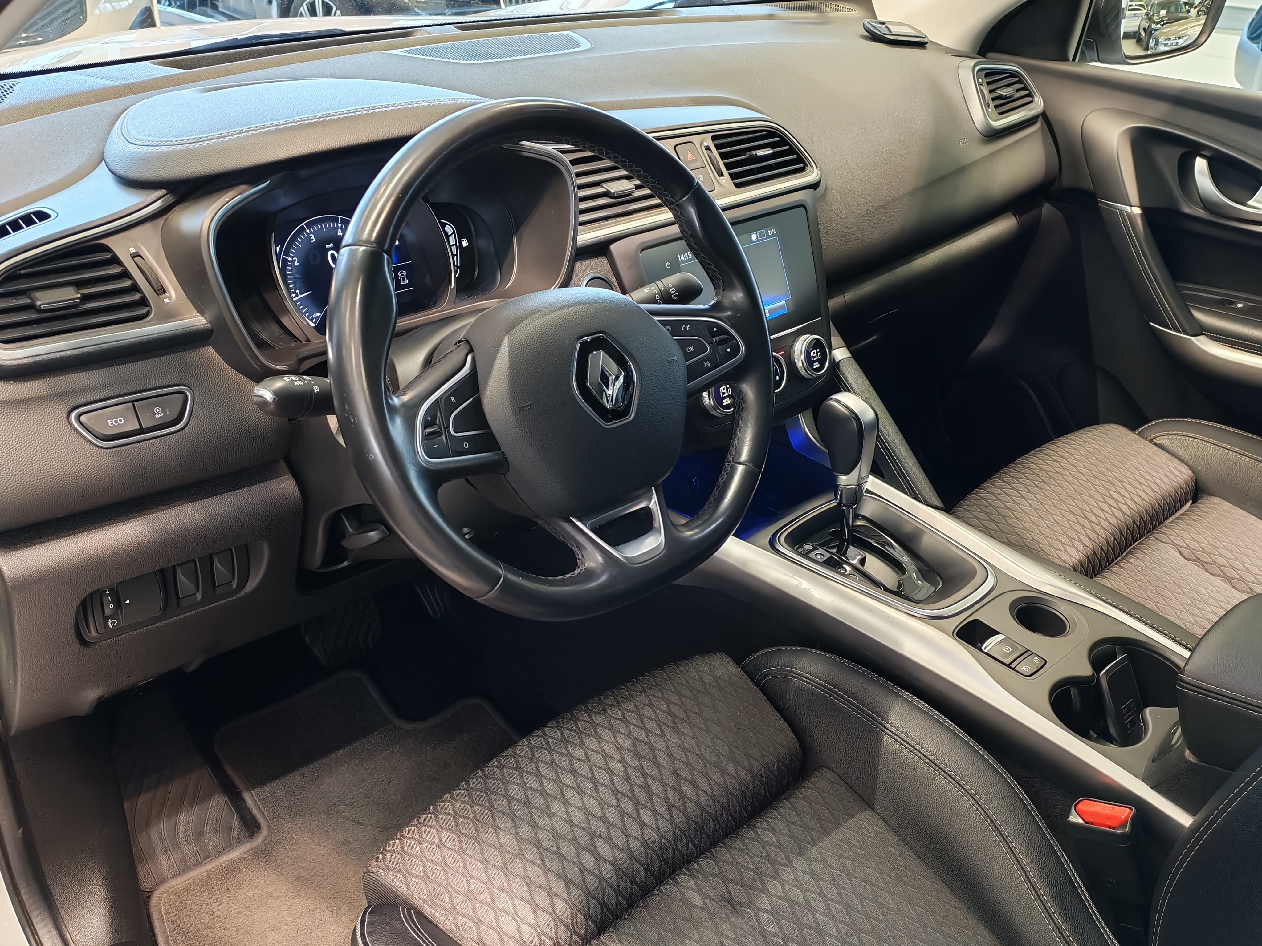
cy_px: 473
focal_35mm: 33
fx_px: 1203
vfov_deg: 42.9
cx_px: 631
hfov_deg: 55.4
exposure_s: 1/100
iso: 648
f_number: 1.9
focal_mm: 6.12
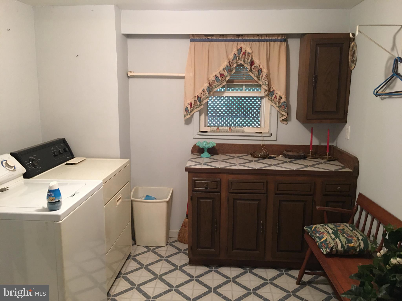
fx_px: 337
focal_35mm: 29
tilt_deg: -8.1
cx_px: 201
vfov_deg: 48.2
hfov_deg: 61.7
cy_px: 150
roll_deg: +0.1
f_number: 2.2
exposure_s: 1/8
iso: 80
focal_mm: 4.15
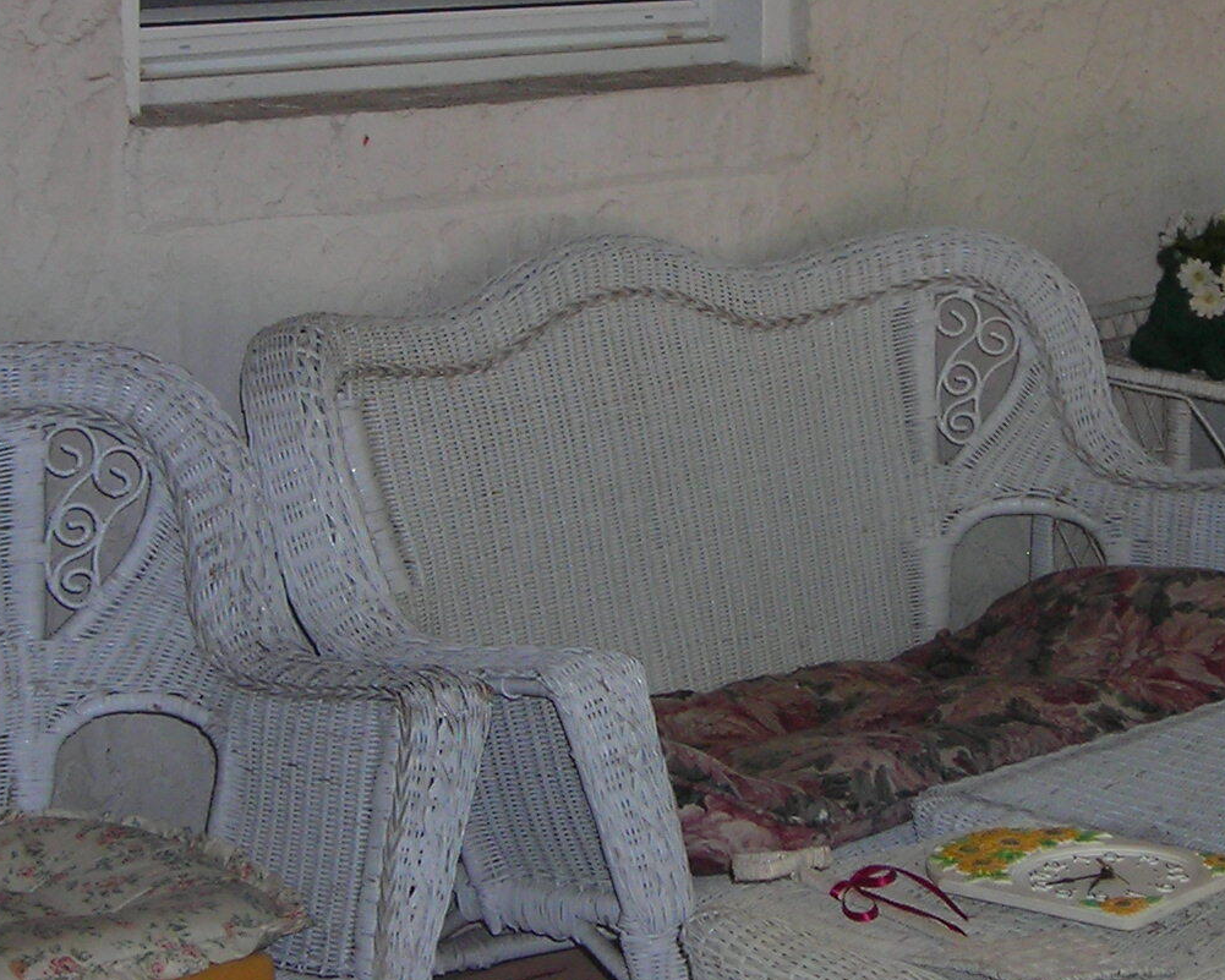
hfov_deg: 19.9
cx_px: 865
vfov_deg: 15.9
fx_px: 3481
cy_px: 180
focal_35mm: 96
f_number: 3.2
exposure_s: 1/60.1
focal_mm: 6.3
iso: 78
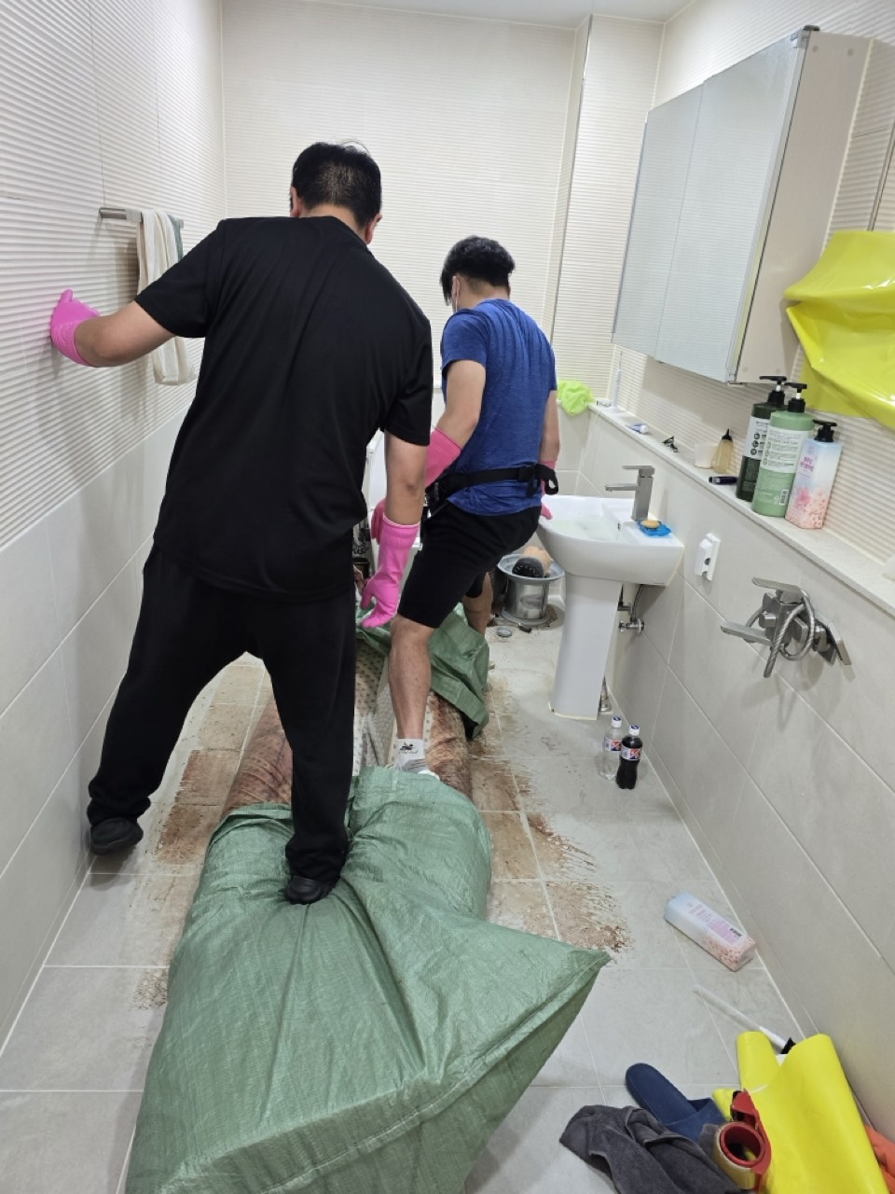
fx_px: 793
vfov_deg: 73.9
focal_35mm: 23
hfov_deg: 58.9
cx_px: 448
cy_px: 597
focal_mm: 6.3
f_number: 1.7
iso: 320
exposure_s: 1/120
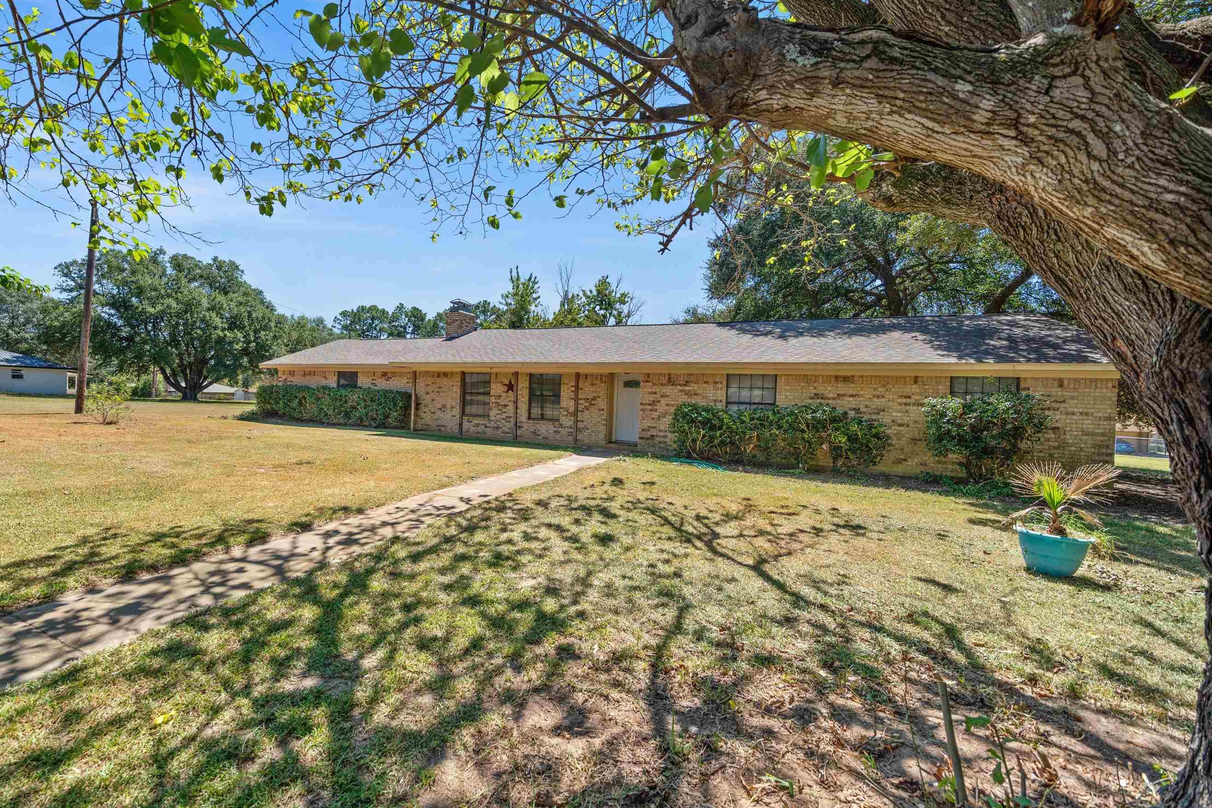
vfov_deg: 81.2
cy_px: 400
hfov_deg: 103.3
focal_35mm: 14
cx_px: 508
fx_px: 471
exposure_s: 1/200
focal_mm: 12
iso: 100
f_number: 5.6
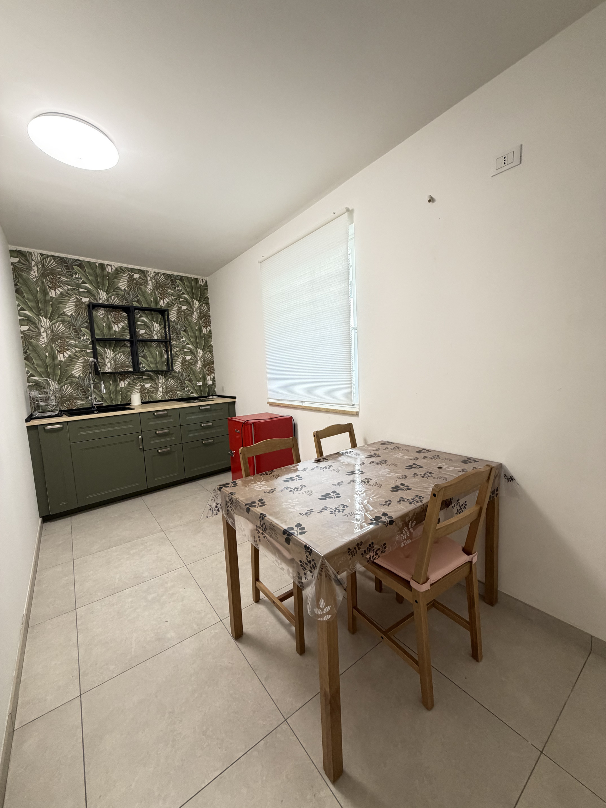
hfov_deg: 85.7
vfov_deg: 102.1
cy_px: 404
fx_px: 327
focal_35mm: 14
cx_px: 303
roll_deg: +2.2
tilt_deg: -6.0
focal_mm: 2.22
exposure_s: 1/50
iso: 320
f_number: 2.2
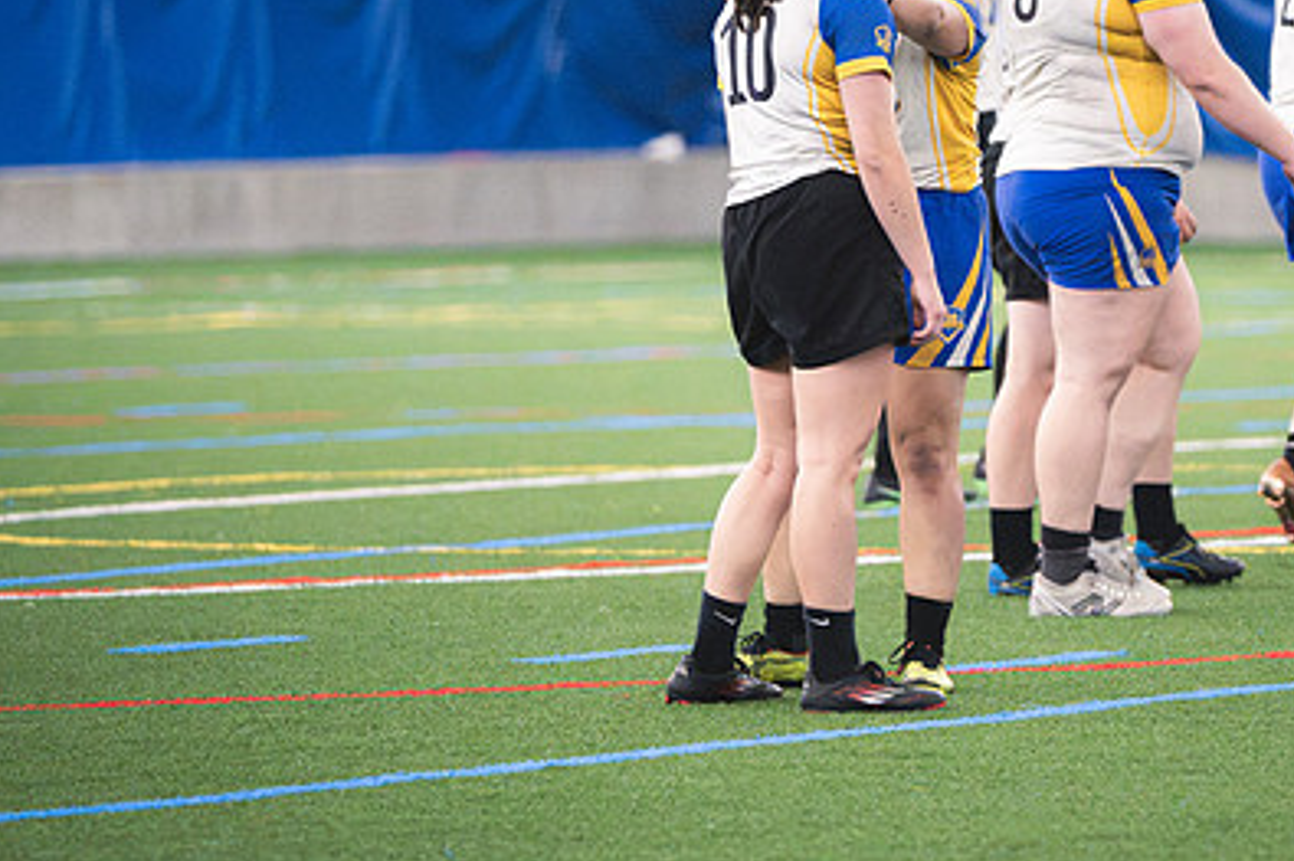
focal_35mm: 441
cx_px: 943
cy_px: 272
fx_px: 15844
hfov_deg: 4.7
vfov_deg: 3.1
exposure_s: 1/500
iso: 12800
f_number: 2.8
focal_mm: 200
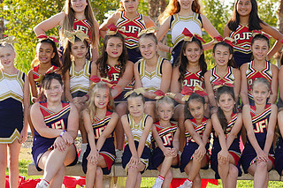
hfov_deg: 11.4
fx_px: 1422
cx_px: 190
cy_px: 92
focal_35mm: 181
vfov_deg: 7.6
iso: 100
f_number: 5
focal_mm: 100
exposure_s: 1/250
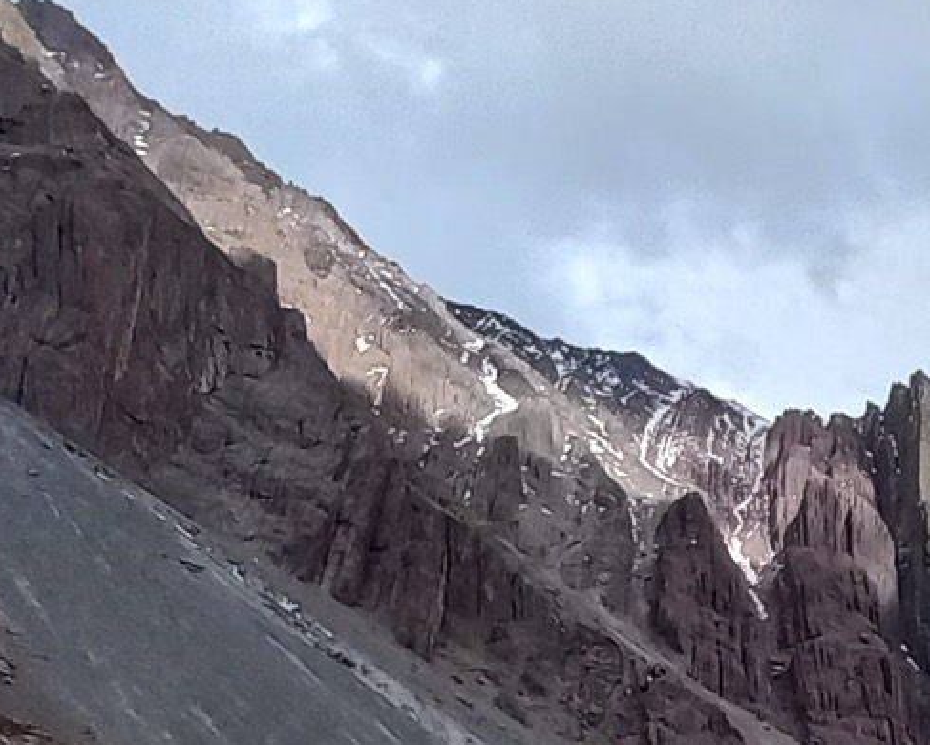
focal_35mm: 50
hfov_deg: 31.9
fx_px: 1377
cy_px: 877
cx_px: 1083
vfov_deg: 27.0
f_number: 2.2
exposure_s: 1/1221
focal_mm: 1.42
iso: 40
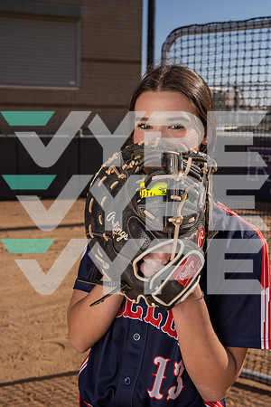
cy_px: 204
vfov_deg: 41.1
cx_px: 136
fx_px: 542
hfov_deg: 28.1
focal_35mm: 48
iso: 64
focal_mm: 48
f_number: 8
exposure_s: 1/250
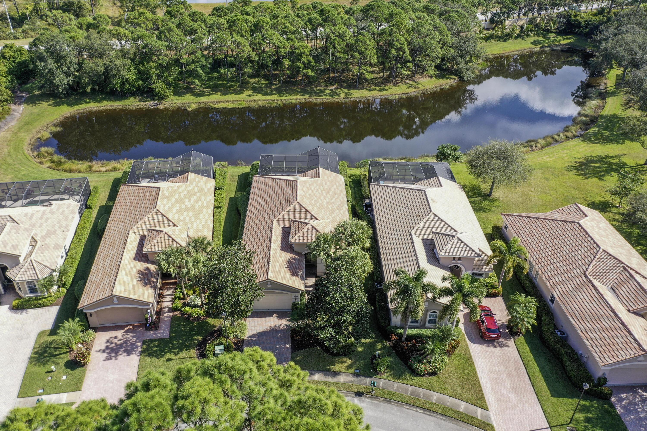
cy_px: 216
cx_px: 324
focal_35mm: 28
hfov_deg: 65.5
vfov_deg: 46.4
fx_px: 503
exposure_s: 1/240
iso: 100
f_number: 5
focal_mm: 10.26
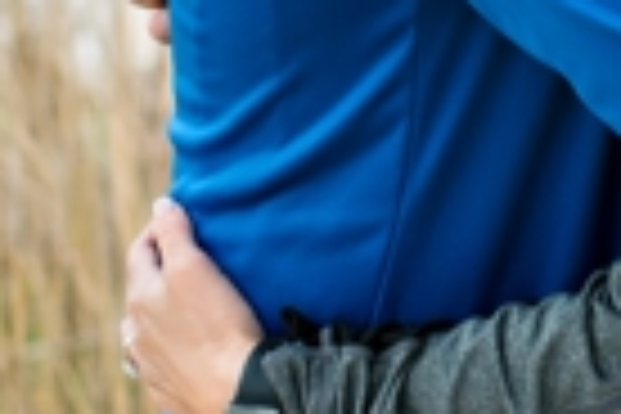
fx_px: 3933
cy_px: -250
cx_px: 810
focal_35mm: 228
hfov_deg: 8.9
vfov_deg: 5.9
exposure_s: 1/1000
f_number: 2.8
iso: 250
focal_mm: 35
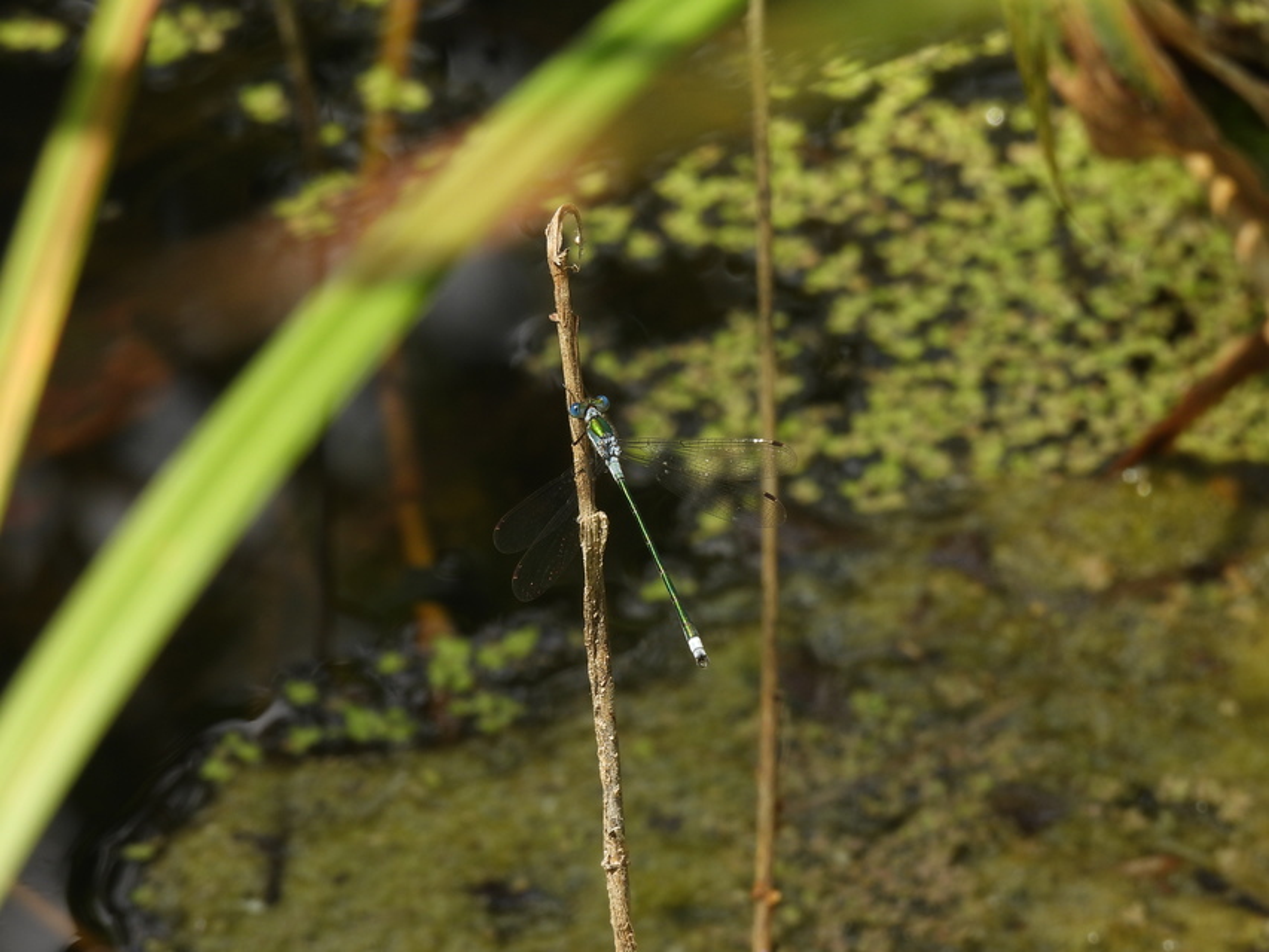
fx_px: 16499
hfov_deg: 4.4
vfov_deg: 3.3
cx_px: 634
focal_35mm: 450
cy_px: 476
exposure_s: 1/200
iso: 100
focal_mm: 80.3
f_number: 5.6
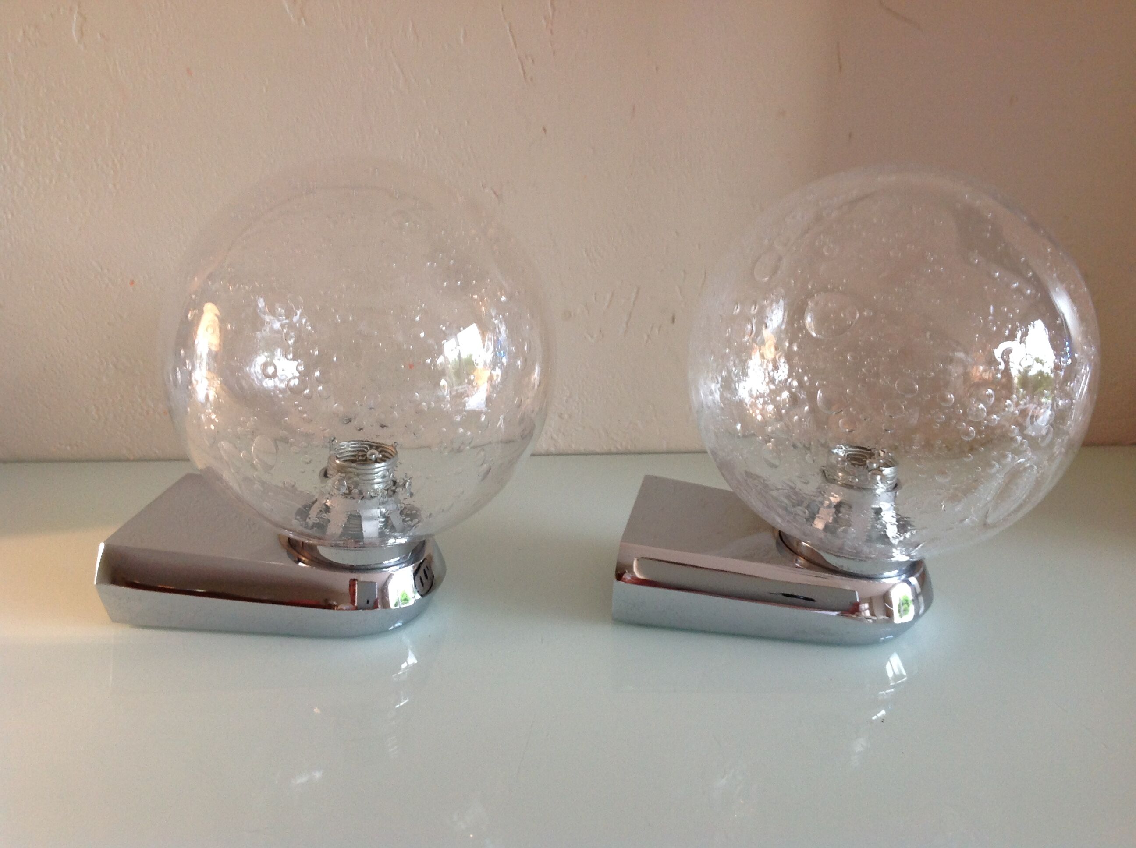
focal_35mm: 35
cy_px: 424
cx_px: 568
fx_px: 1147
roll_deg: -0.2
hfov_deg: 52.7
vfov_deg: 40.6
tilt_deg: -18.7
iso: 100
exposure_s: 1/15
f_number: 2.4
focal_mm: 4.28
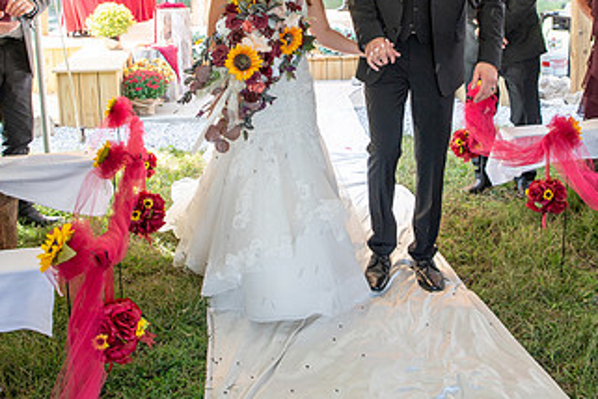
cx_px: 341
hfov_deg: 41.8
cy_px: 63
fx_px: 781
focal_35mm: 47
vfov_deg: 27.9
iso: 250
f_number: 4
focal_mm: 26
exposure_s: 1/160
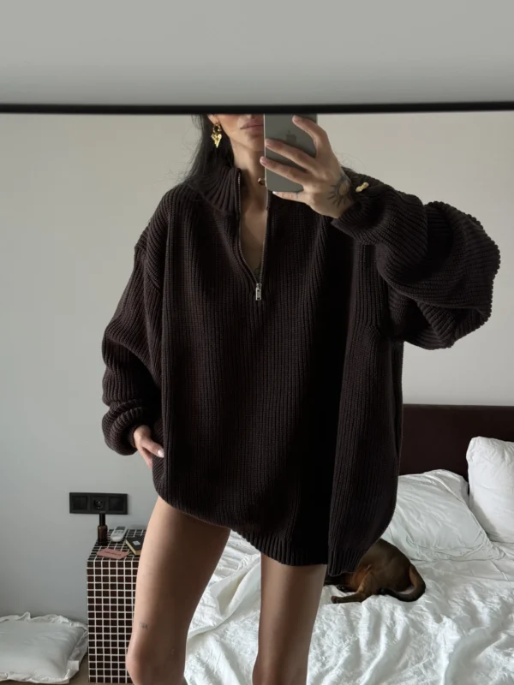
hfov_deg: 30.3
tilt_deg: -19.0
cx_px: 257
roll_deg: +0.3
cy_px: 342
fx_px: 950
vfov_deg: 39.7
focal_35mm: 48
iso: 100
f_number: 1.78
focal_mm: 6.76
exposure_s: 1/60
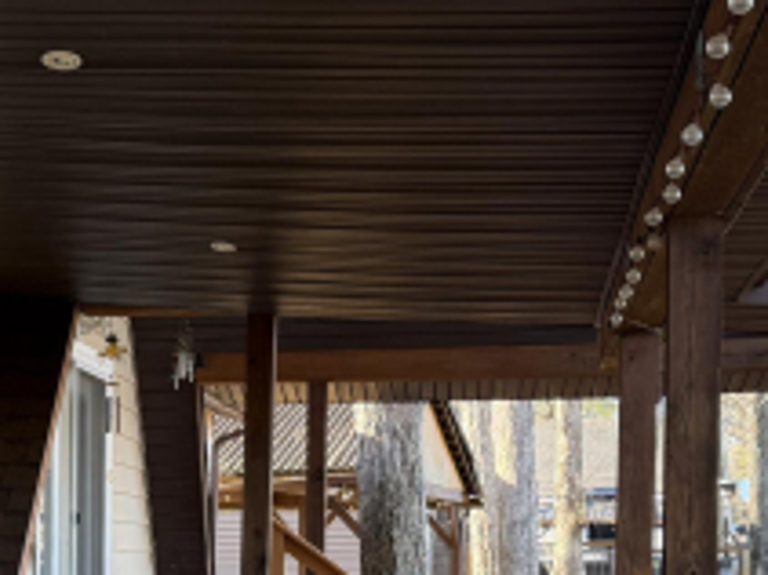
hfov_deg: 25.1
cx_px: 122
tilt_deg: -2.5
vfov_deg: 18.6
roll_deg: +0.6
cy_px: 630
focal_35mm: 76
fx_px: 1685
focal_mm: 6.76
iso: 64
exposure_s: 1/172
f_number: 1.78
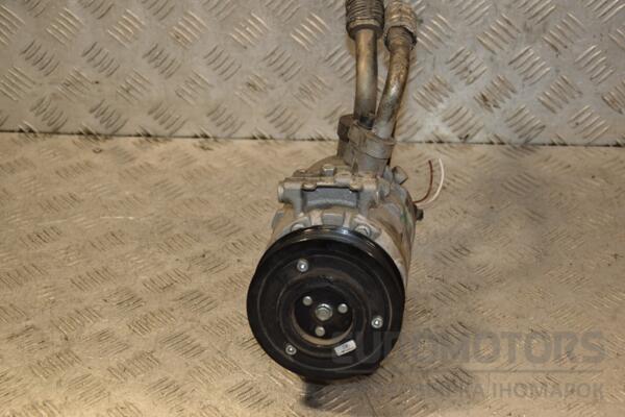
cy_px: 208
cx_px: 312
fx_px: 1302
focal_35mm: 75
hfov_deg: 27.0
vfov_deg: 18.2
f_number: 5
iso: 800
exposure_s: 1/200
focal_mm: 50
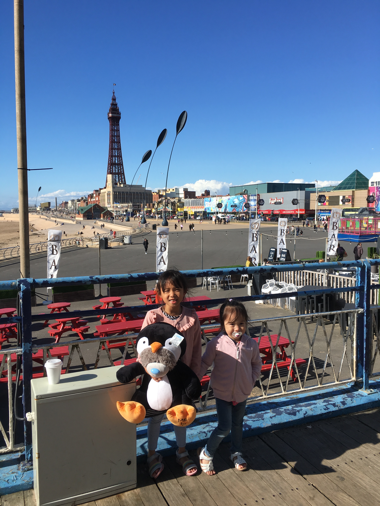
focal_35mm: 29
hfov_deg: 48.2
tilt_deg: -4.5
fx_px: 424
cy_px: 253
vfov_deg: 61.7
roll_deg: -0.4
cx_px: 190
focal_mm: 4.15
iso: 25
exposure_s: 1/1672
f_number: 2.2
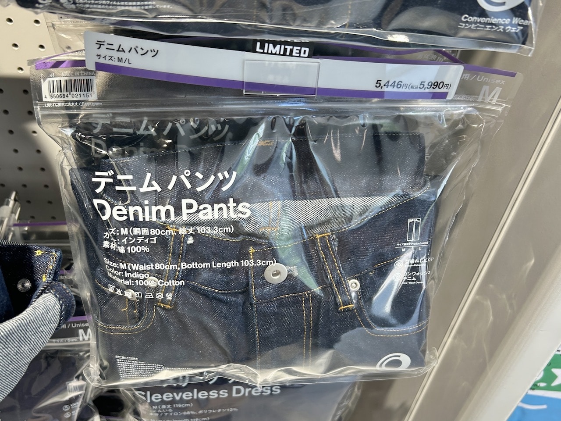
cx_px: 280
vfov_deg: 53.1
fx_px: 421
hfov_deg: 67.3
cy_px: 210
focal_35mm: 26
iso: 40
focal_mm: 5.7
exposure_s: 1/100
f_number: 1.5
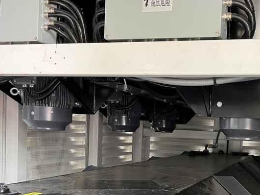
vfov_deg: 29.1
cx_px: 187
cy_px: 150
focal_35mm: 49
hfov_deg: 38.2
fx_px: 368
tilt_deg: -3.0
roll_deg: -2.8
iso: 200
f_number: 1.6
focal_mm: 5.1
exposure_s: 1/60
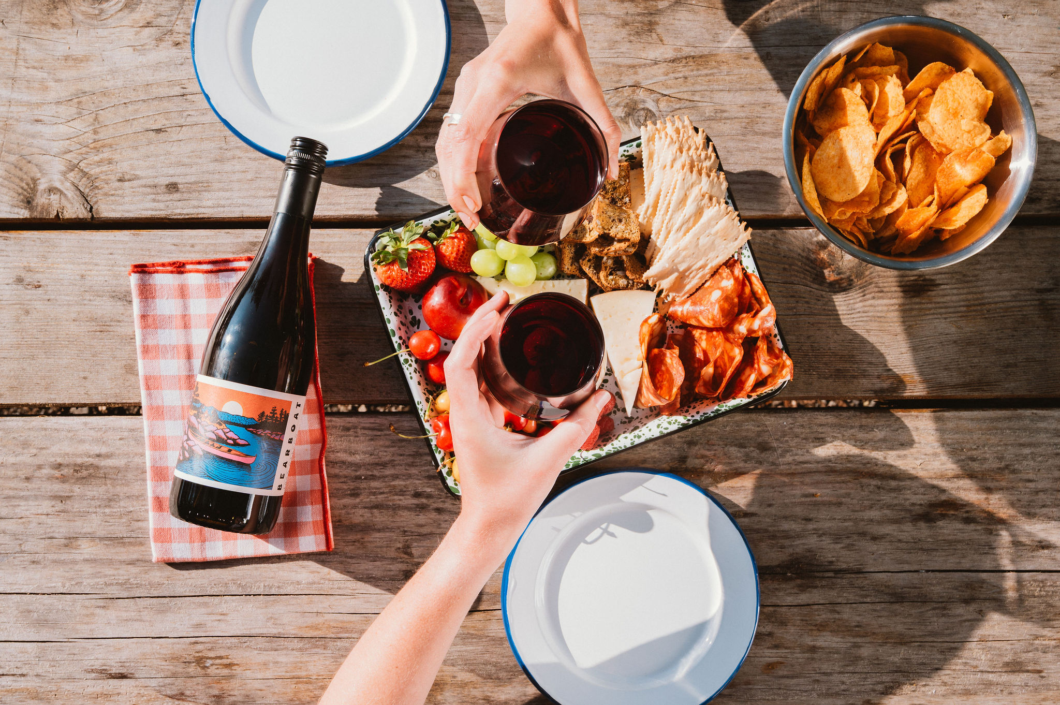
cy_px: 352
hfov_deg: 51.3
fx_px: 1105
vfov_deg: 35.4
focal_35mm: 38
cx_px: 517
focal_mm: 36
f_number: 9.5
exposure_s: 1/250
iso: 280
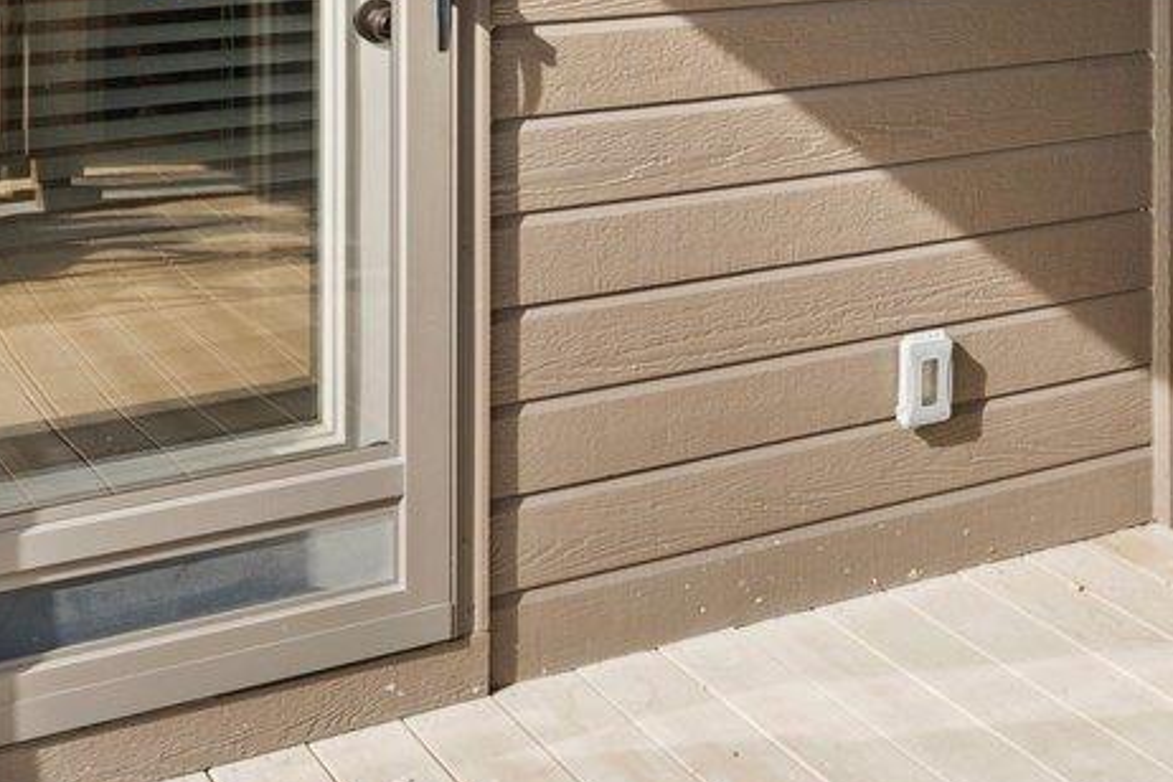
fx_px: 2020
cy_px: -291
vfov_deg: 19.8
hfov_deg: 32.1
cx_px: 787
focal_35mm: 62
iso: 200
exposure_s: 1/80
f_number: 8
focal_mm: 14
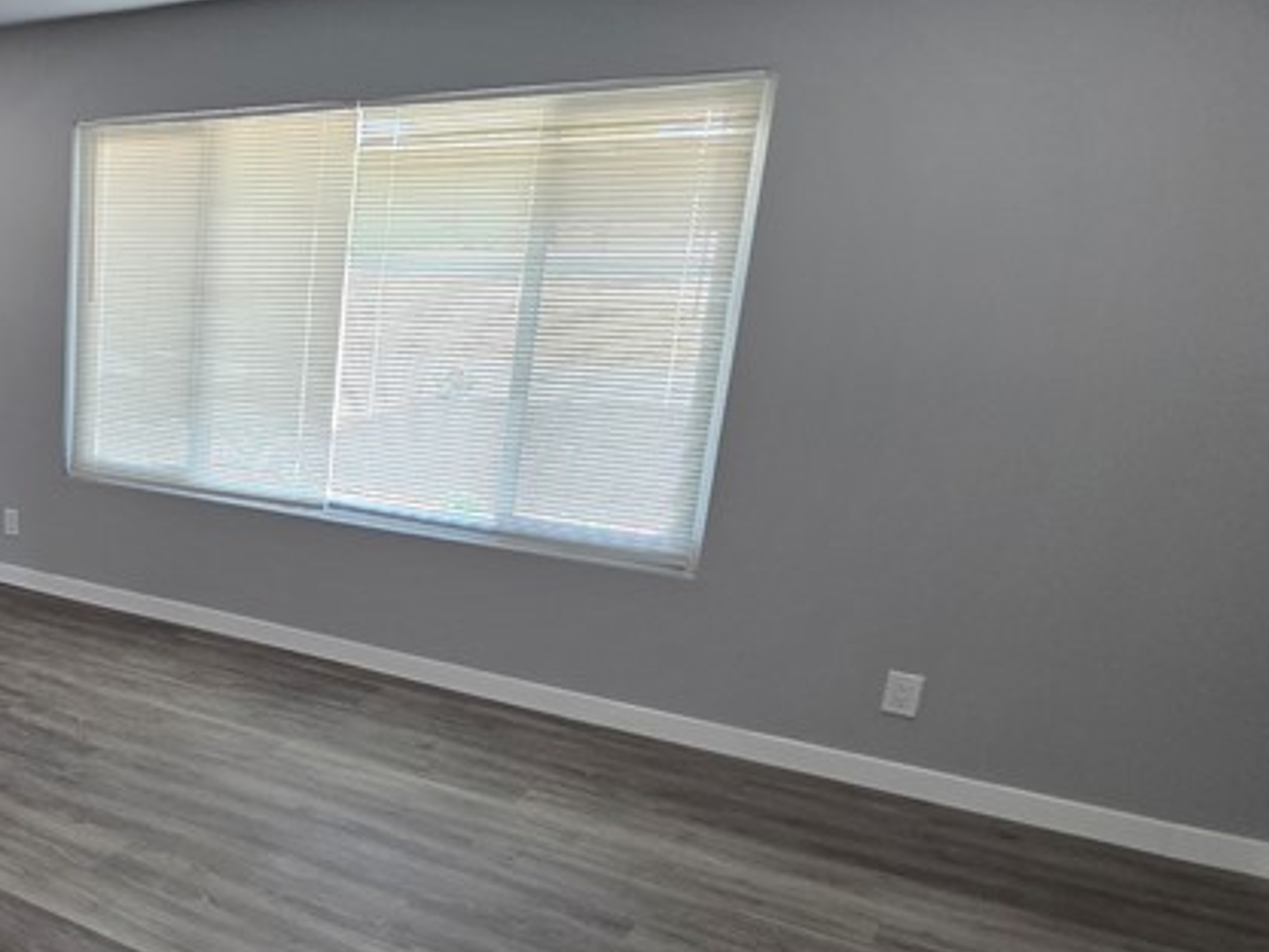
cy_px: 546
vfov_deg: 44.0
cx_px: -122
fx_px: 1173
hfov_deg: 43.9
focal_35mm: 32
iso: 250
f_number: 1.9
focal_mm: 2.2
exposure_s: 1/120
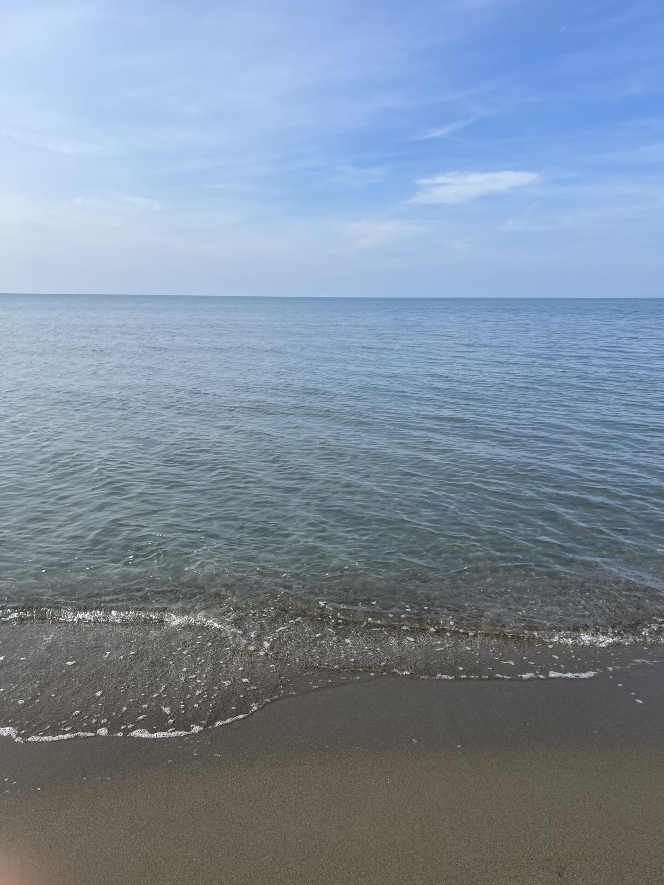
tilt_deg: -10.5
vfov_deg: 67.3
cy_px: 442
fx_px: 665
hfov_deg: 53.1
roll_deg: +0.8
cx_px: 332
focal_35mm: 26
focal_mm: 5.7
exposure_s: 1/5076
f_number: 1.5
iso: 50
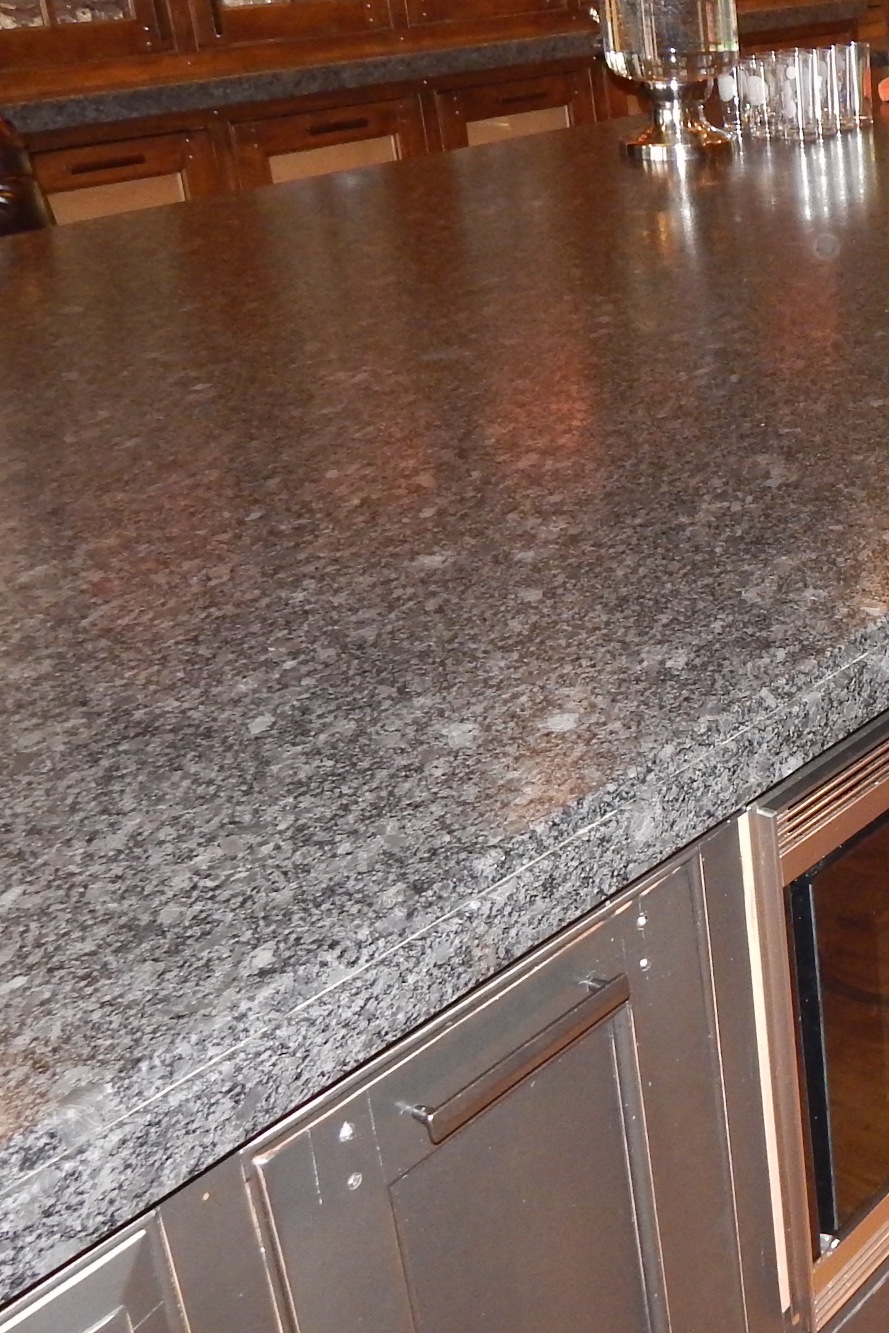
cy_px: 600
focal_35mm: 51
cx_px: 1190
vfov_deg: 38.8
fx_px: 1889
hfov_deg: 23.2
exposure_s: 1/30
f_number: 3
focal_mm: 4
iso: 360
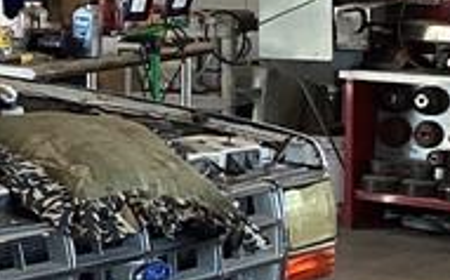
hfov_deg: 11.0
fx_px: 2157
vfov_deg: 7.4
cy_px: 85
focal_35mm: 176
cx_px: -419
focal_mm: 3.3
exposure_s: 1/120
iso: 80
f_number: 2.4
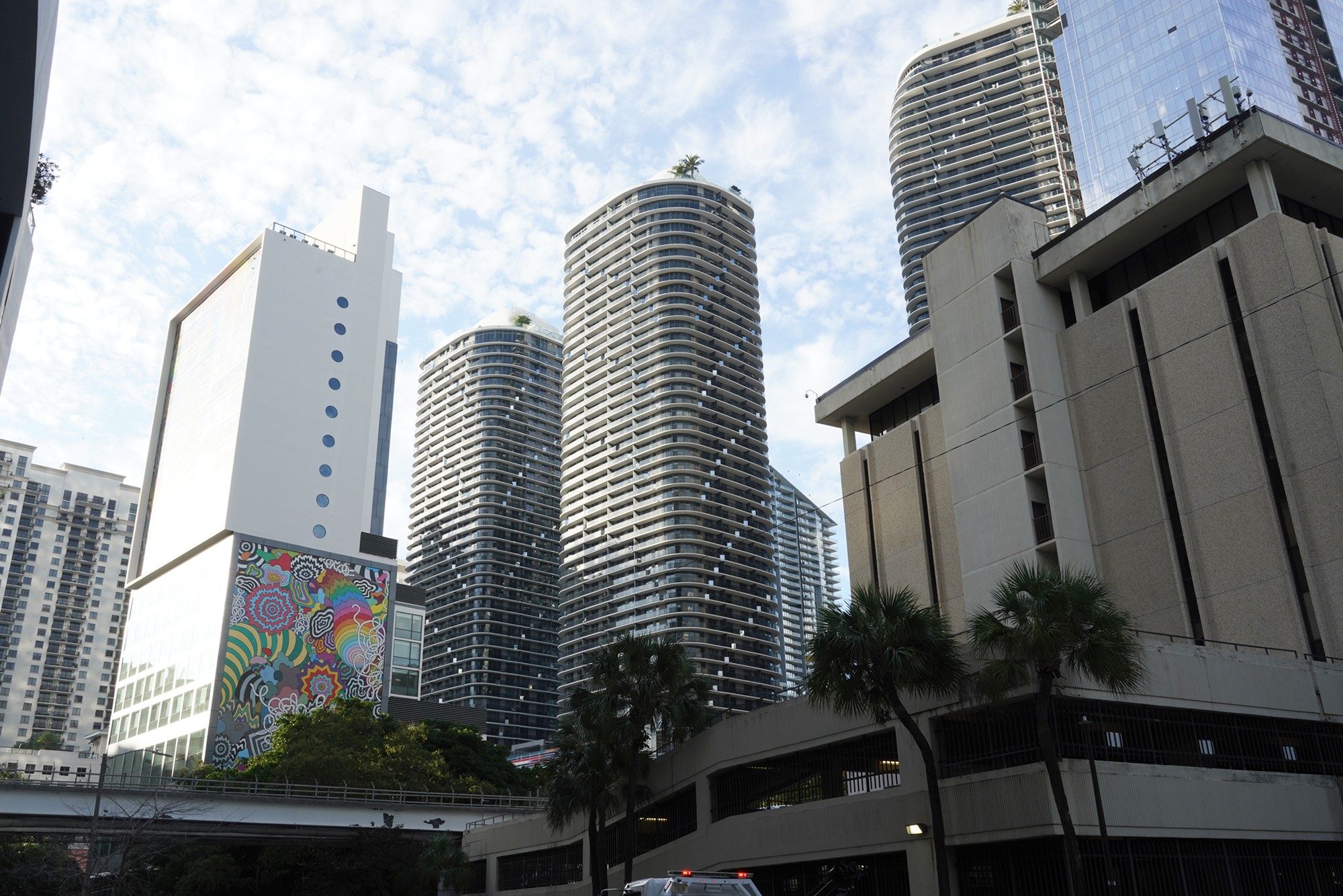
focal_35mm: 30
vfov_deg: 43.6
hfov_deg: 61.9
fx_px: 1119
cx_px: 672
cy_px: 448
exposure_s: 1/100
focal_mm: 30
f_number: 18
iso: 400
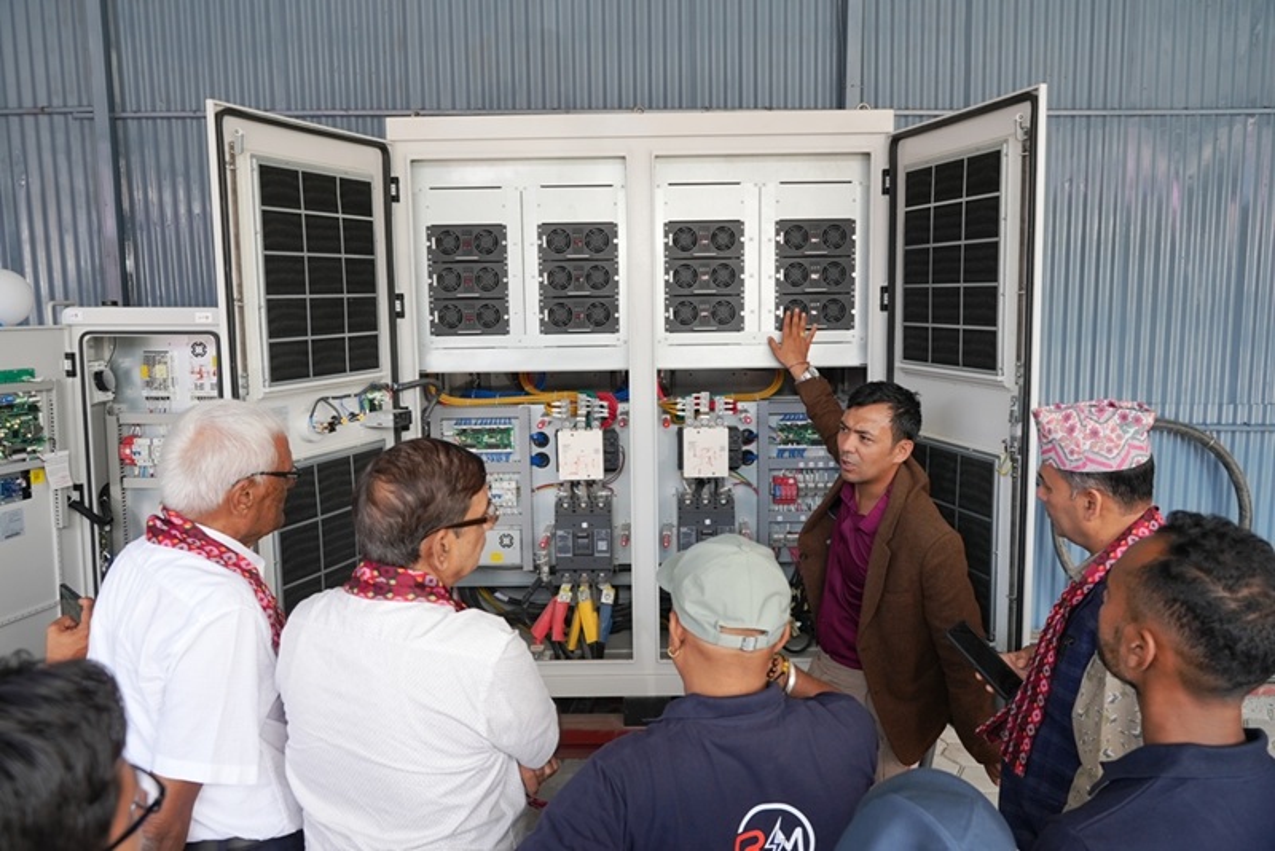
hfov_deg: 65.5
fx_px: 992
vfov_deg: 46.4
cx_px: 638
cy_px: 426
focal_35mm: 28
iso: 400
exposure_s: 1/125
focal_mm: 28
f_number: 6.3
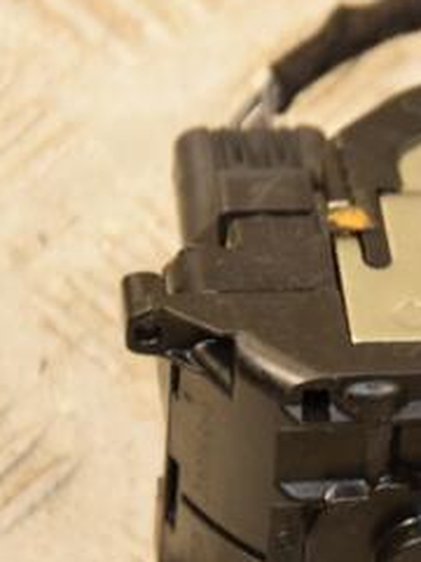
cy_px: 365
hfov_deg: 5.1
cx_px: 571
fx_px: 4670
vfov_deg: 6.9
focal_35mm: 288
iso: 800
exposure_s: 1/125
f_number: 5.3
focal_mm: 80
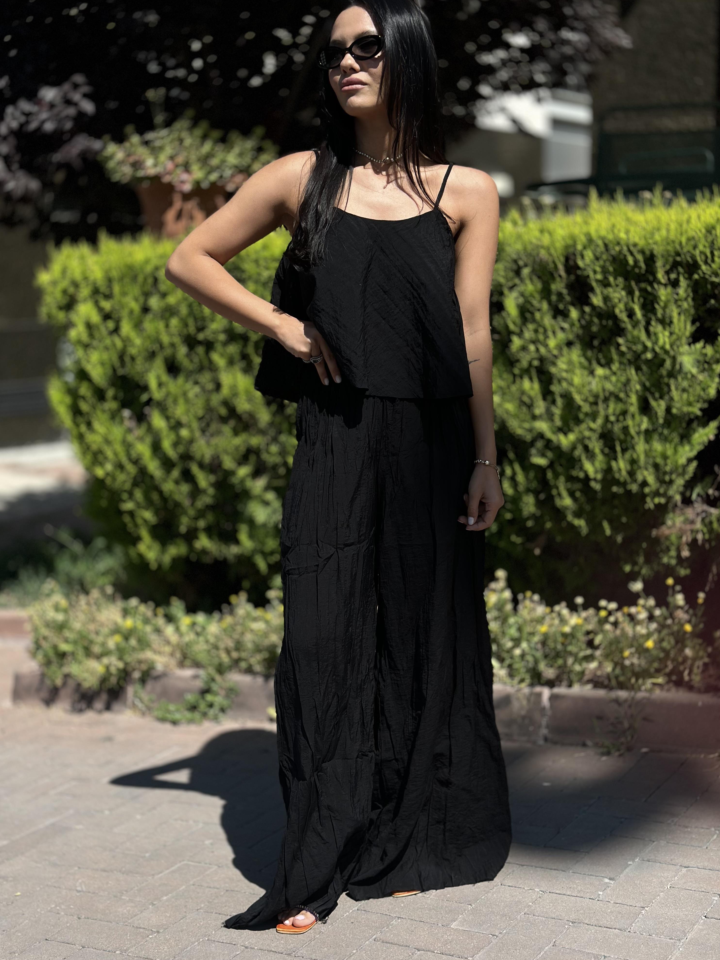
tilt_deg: -9.6
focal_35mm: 49
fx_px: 1359
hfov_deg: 29.7
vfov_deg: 38.9
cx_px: 367
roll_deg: +1.3
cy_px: 484
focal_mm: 6.86
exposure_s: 1/4566
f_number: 1.78
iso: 100
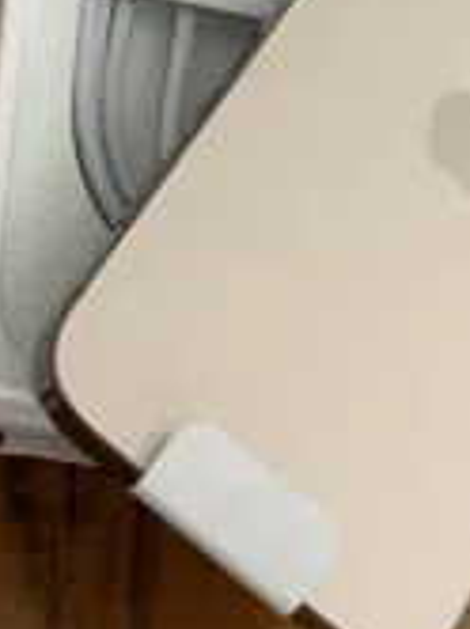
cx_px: 371
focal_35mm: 116
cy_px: 38
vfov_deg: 16.7
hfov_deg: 12.7
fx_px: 2105
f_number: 1.78
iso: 125
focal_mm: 6.76
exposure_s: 1/49
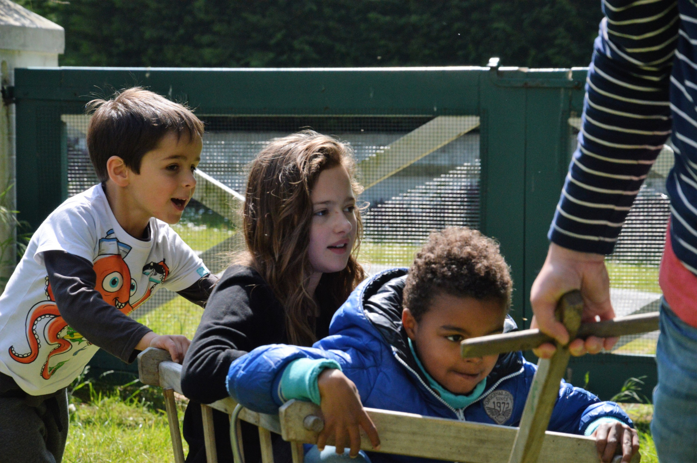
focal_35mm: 158
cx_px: 348
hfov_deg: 13.1
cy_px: 232
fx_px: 3047
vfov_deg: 8.7
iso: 800
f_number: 9
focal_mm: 105
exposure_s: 1/1250
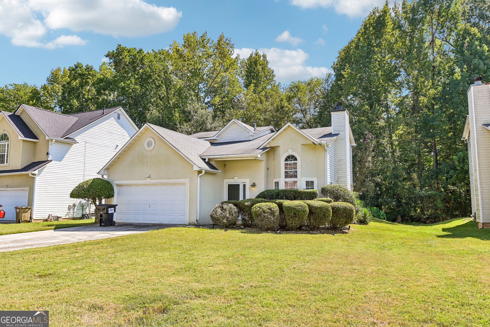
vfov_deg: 51.3
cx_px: 245
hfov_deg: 71.5
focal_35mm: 25
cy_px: 164
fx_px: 340
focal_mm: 25
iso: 200
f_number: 8
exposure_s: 1/400
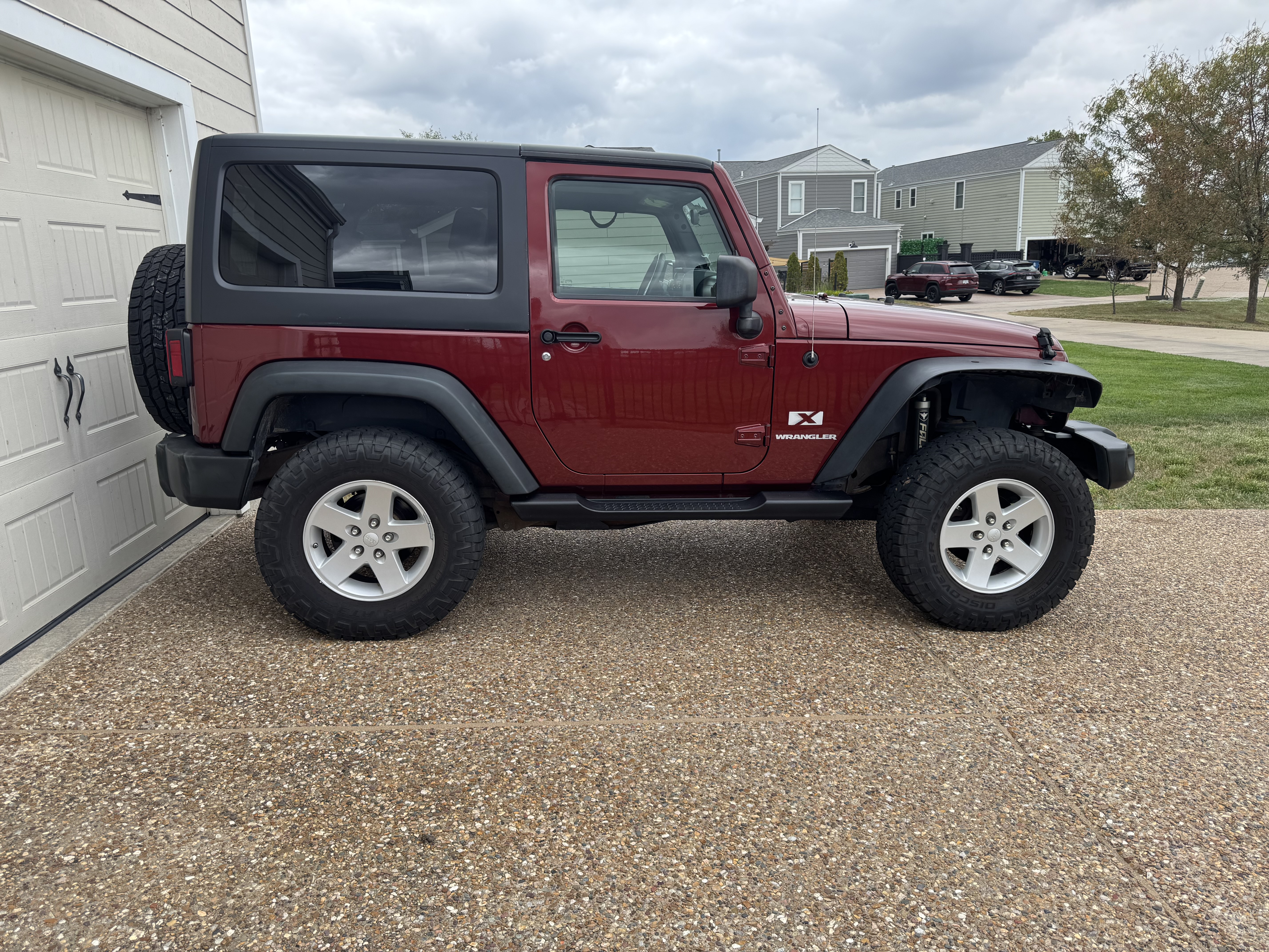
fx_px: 880
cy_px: 476
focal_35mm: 24
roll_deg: +2.4
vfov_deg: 56.8
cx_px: 634
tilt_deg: -14.0
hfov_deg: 71.6
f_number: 1.78
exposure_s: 1/966
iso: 80
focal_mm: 6.76
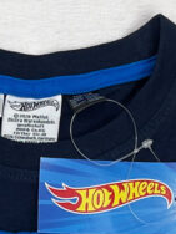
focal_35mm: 80
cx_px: 41
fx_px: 542
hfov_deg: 18.3
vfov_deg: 23.2
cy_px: 244
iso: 32
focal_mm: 5.1
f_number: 1.6
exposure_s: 1/129
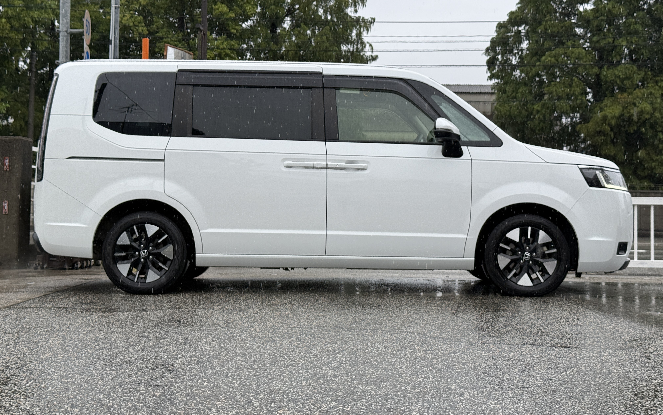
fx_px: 921
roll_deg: -0.8
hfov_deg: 39.6
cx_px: 331
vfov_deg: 25.3
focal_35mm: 51
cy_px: 168
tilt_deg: +2.5
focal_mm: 6.76
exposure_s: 1/794
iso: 64
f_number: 1.78
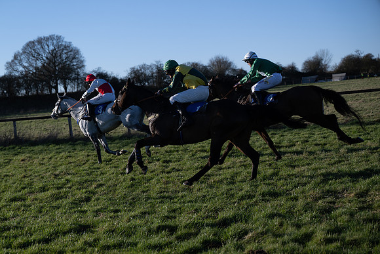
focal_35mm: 70
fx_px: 739
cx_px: 190
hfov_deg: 28.8
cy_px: 127
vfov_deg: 19.5
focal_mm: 70
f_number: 4
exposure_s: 1/2500
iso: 200
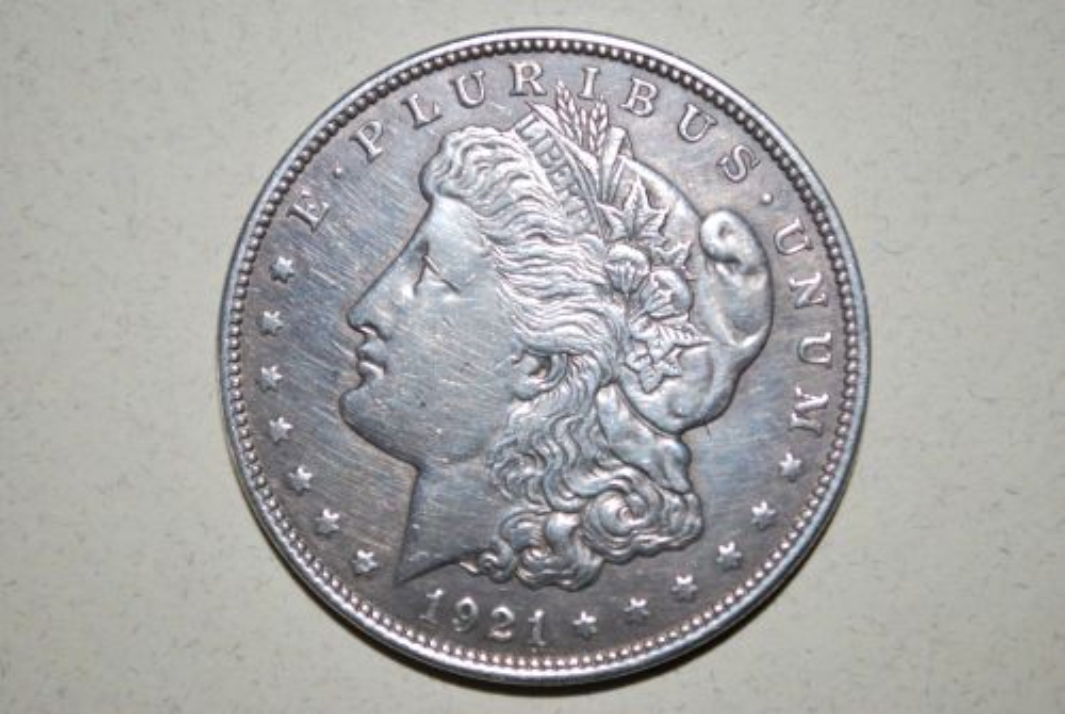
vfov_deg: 16.6
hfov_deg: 24.6
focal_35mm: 82
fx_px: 2444
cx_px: 532
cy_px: 357
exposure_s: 1/125
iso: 100
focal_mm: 55
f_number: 5.6
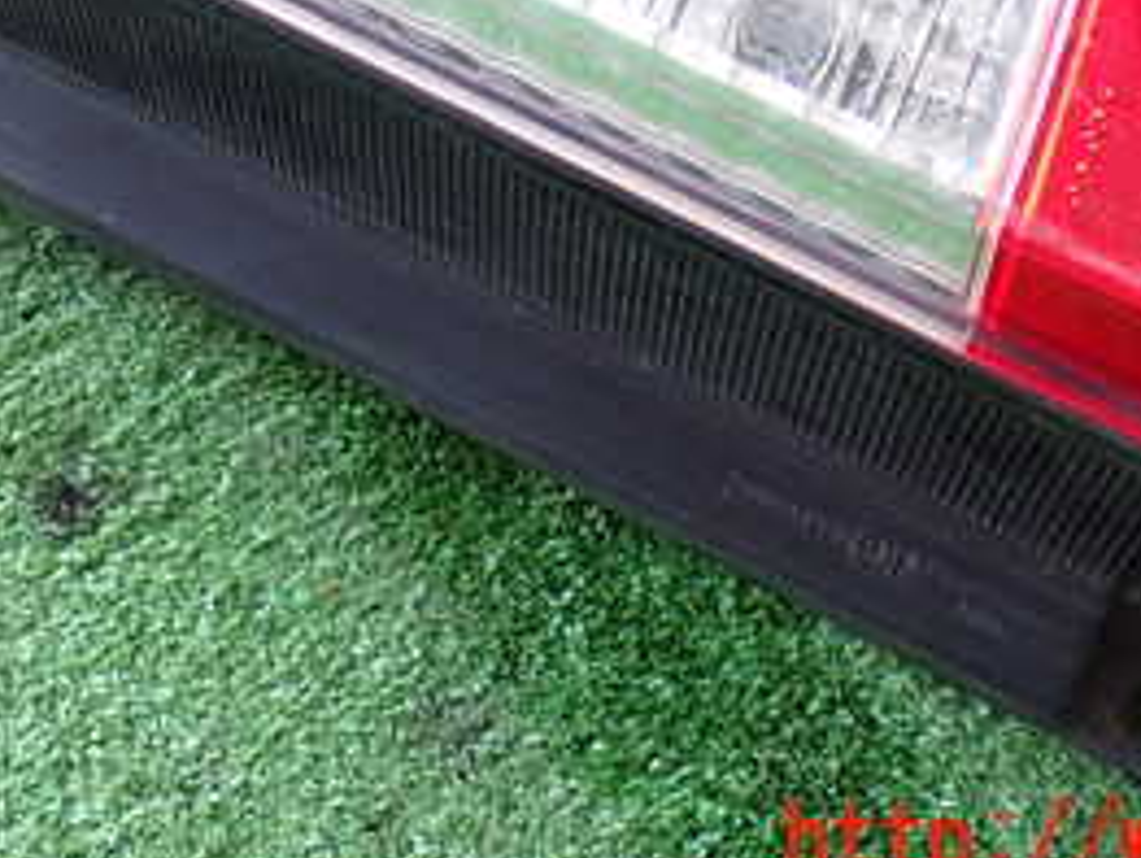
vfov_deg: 16.5
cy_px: -83
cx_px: 462
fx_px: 2870
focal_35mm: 87
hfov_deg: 22.5
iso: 200
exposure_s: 1/50
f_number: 2.7
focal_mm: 6.83
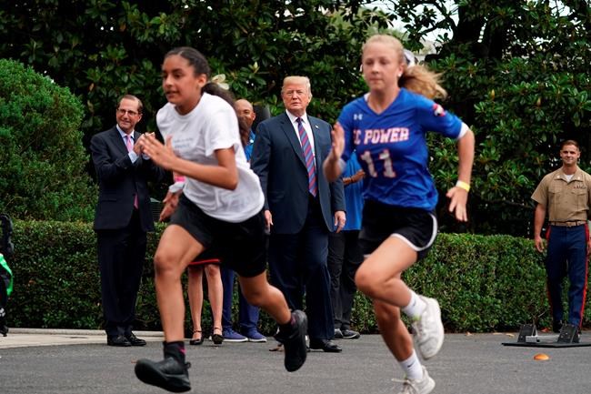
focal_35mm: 114
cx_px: 296
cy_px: 197
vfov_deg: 12.0
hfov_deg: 18.0
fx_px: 1871
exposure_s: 1/1250
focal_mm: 114
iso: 1000
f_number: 4.5
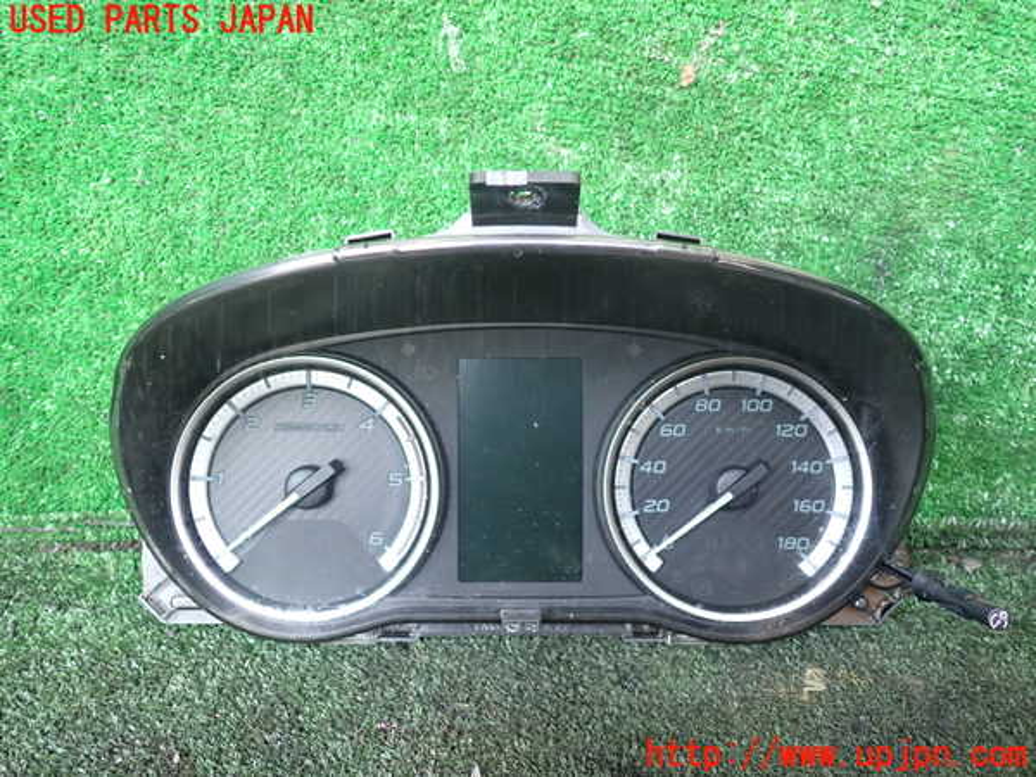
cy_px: 388
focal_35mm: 30
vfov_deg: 46.8
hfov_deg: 60.0
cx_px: 518
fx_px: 898
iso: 250
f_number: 2.3
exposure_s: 1/30
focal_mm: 5.4
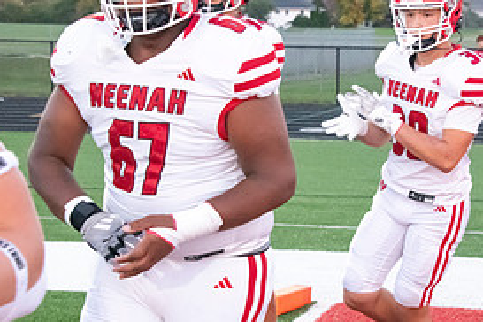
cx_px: 364
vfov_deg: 11.7
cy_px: 157
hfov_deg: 17.4
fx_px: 1570
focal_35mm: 117
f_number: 7.1
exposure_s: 1/640
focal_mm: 55
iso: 10000
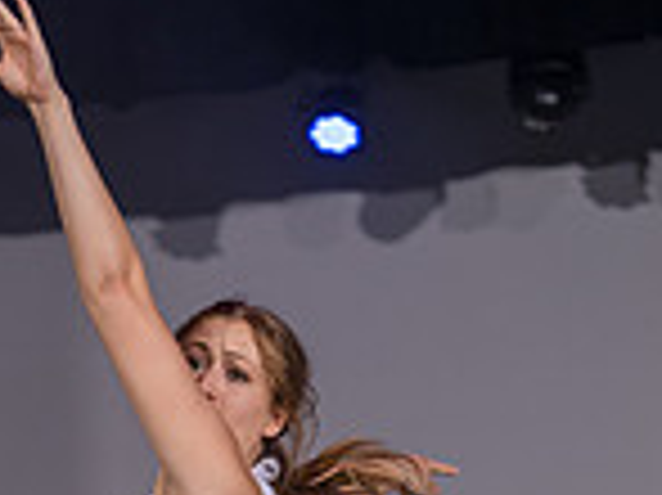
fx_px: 3936
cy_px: 994
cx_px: 239
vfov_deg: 7.0
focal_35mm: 206
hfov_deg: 9.6
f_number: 2.8
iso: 400
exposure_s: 1/500
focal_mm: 70
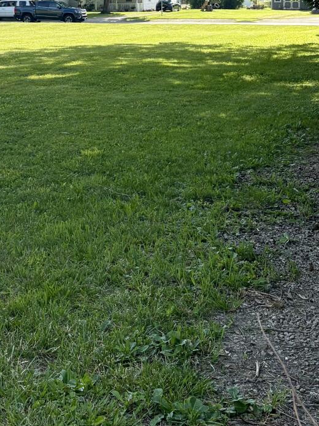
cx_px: 82
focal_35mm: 75
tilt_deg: -2.2
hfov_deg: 19.5
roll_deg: +0.8
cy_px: 30
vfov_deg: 25.1
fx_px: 921
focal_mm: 5.96
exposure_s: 1/2451
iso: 64
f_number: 1.6
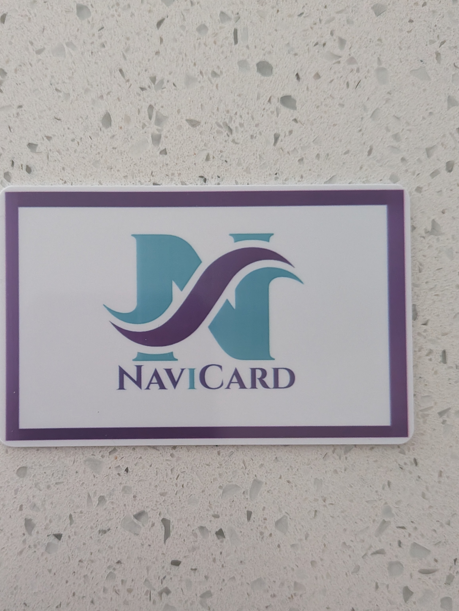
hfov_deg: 45.3
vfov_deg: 58.1
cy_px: 346
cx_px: 199
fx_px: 548
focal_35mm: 31
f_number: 1.7
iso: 1729
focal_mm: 4.53
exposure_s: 1/203
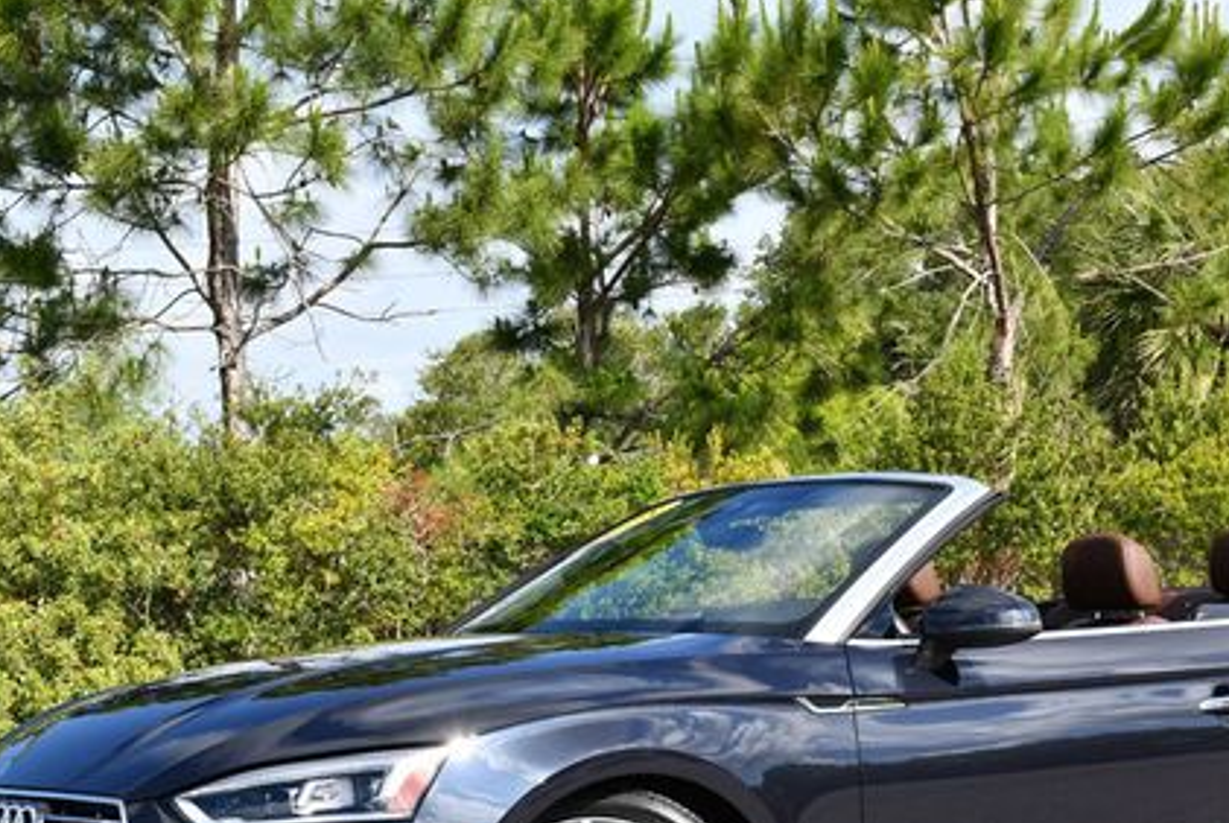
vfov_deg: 17.2
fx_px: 2701
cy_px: 604
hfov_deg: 25.5
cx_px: 788
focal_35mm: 79
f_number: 8
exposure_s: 1/250
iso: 180
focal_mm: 26
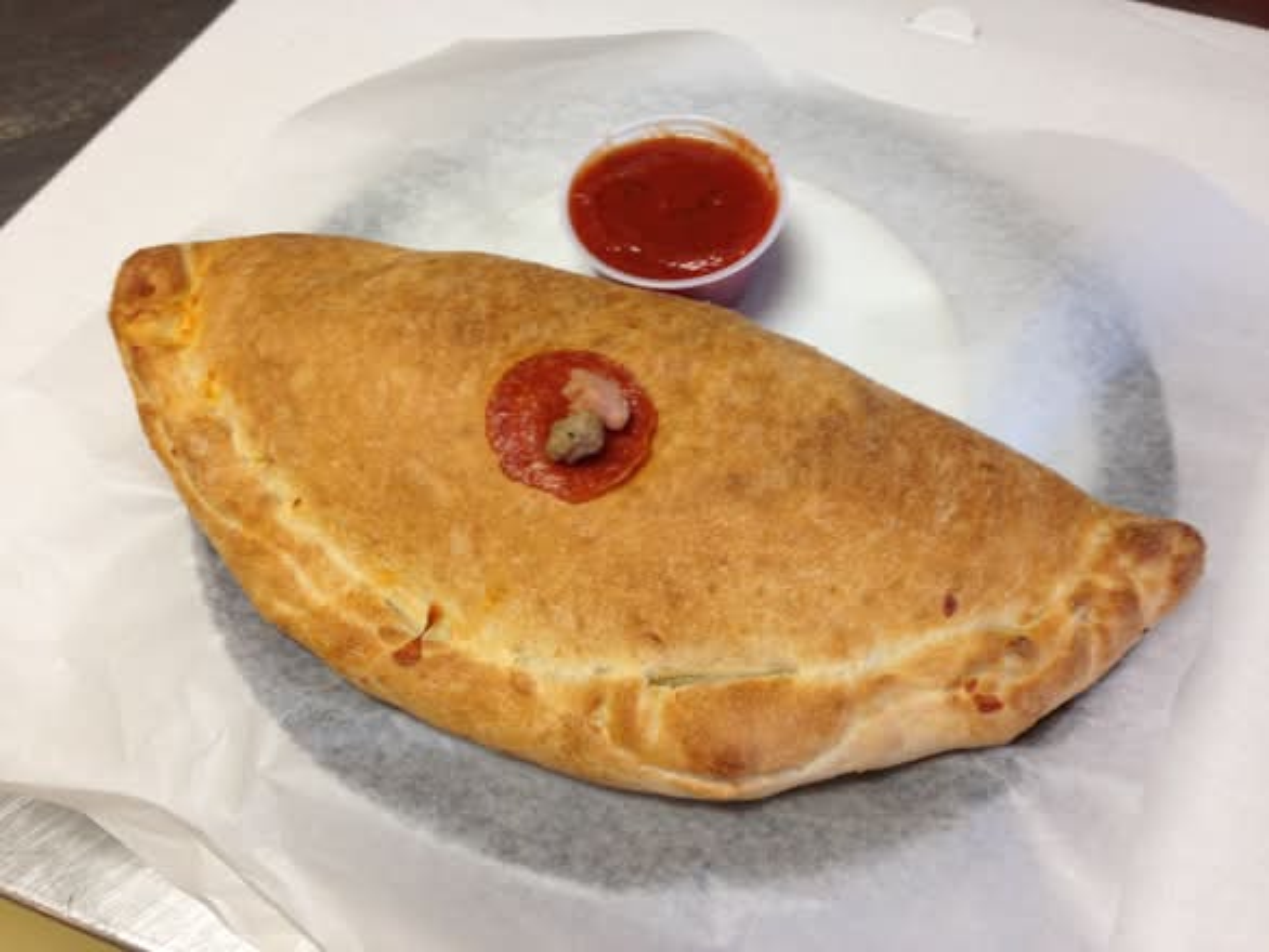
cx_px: 634
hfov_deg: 55.3
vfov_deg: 43.0
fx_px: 1210
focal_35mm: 33
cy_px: 476
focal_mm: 4.13
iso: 64
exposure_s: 1/30
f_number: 2.4
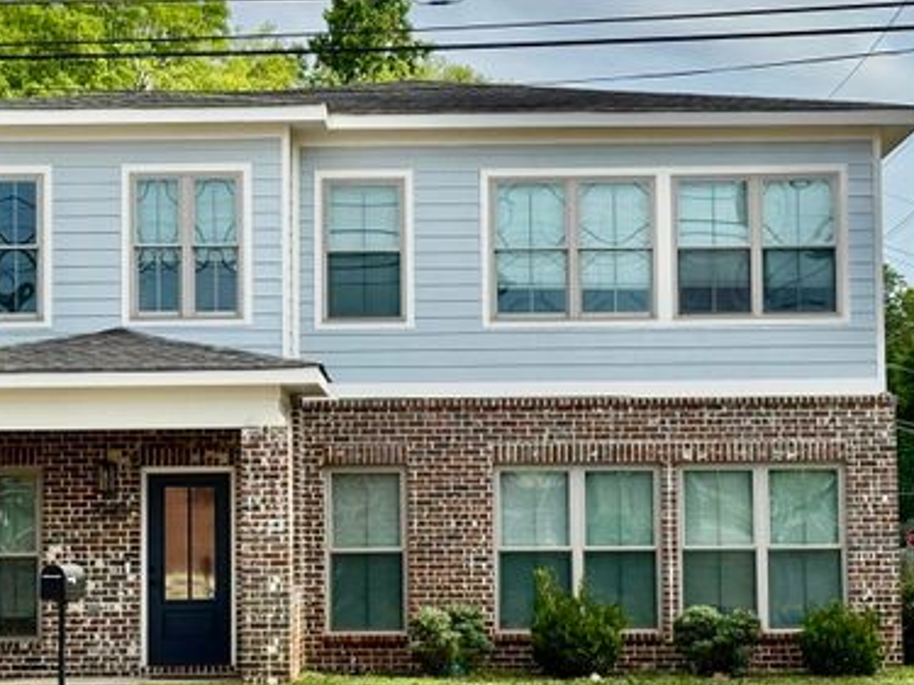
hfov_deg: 30.2
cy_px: 321
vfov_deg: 22.9
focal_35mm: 64
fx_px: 1689
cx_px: 385
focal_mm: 6.76
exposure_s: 1/4608
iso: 64
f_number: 1.78
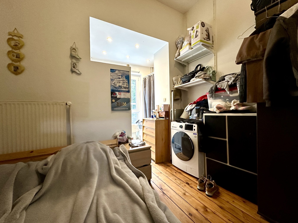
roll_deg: +1.4
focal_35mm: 14
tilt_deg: -0.1
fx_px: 121
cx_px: 149
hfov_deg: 102.1
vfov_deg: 85.7
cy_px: 112
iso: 400
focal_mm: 2.22
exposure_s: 1/50
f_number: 2.2
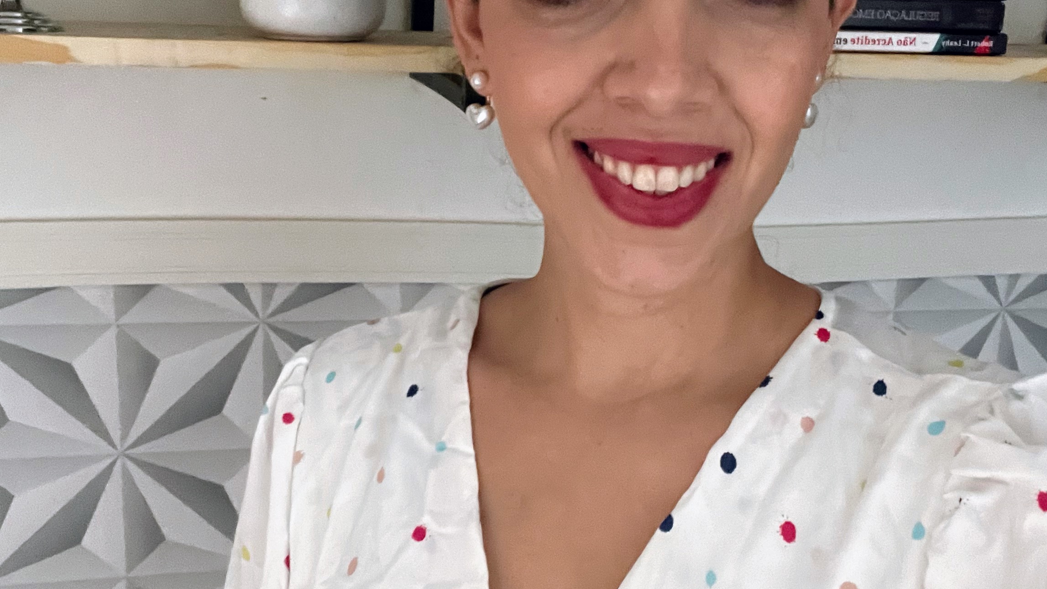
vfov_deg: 27.1
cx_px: 521
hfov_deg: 46.4
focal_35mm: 44
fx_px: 1221
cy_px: 310
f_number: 2.2
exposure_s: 1/15
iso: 800
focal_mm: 2.71
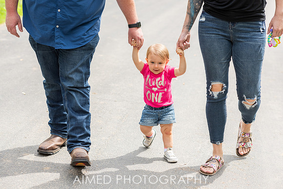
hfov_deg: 23.9
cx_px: 142
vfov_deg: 16.1
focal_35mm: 85
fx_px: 668
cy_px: 94
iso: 200
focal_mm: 85
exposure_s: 1/1000
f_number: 3.5
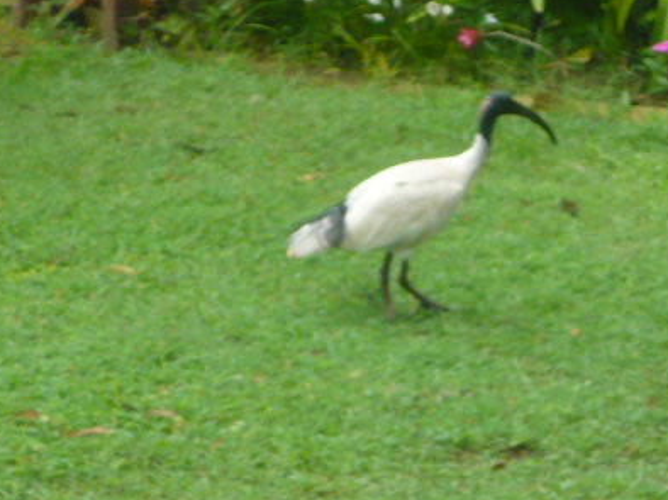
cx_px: 395
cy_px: 261
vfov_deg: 5.7
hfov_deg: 7.6
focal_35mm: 260
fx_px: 5014
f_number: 5.1
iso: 320
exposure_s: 1/125
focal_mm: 16.5
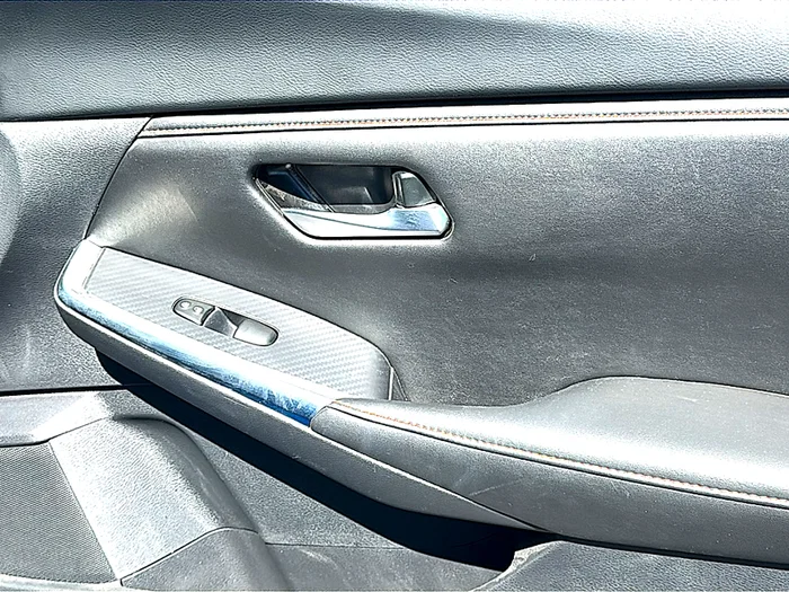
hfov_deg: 42.1
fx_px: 1026
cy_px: 296
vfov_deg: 32.2
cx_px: 394
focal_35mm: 45
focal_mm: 6.86
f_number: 1.78
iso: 80
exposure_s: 1/1064
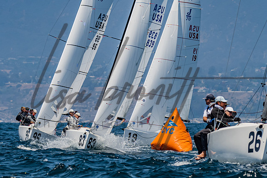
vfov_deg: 2.8
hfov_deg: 4.1
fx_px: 3692
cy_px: 69
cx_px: 132
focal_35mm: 498
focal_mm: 220
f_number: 6.3
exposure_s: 1/2000
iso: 400
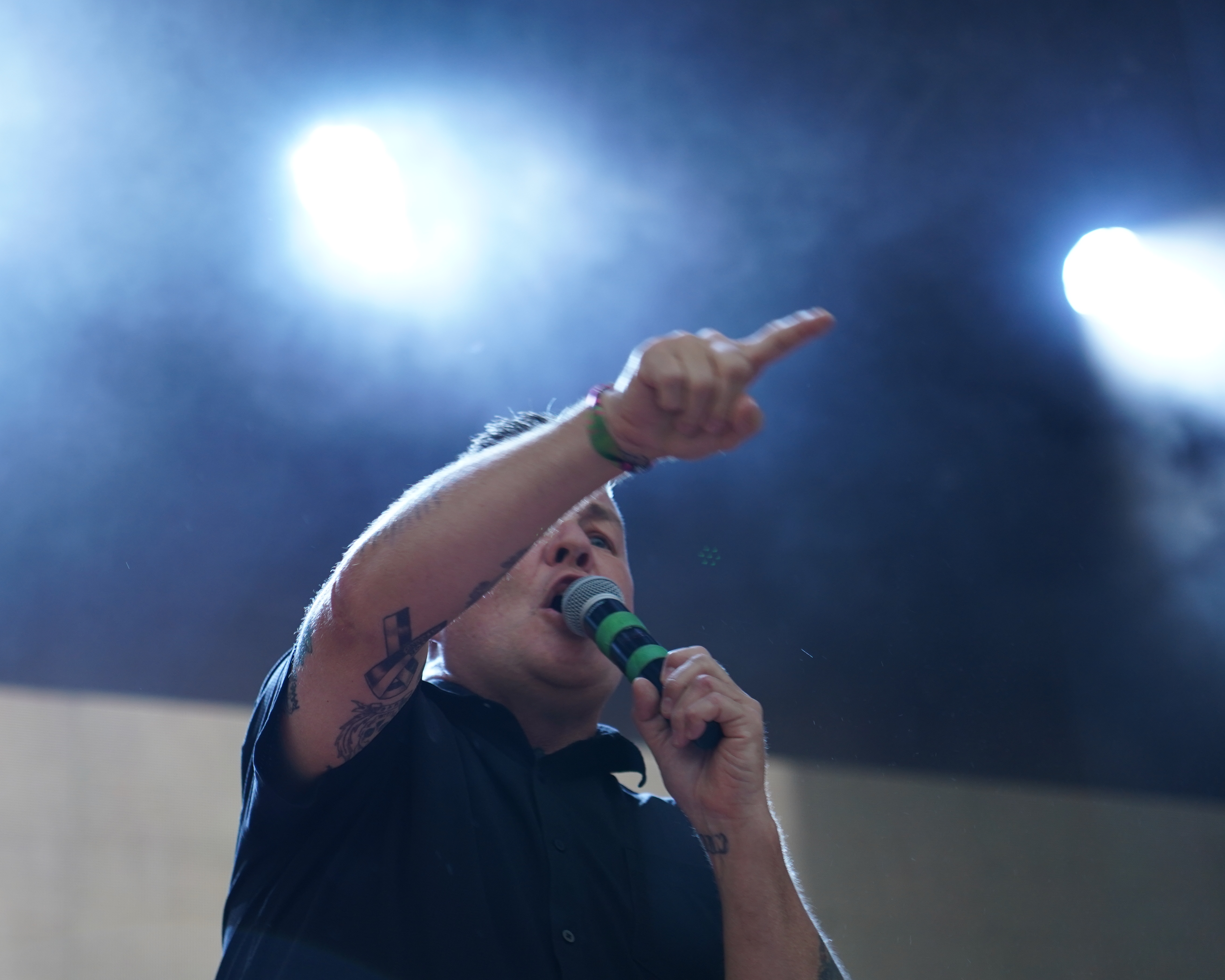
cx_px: 464
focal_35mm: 130
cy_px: 500
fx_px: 4713
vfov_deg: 11.9
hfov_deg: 14.8
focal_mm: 105
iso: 800
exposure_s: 1/125
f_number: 4
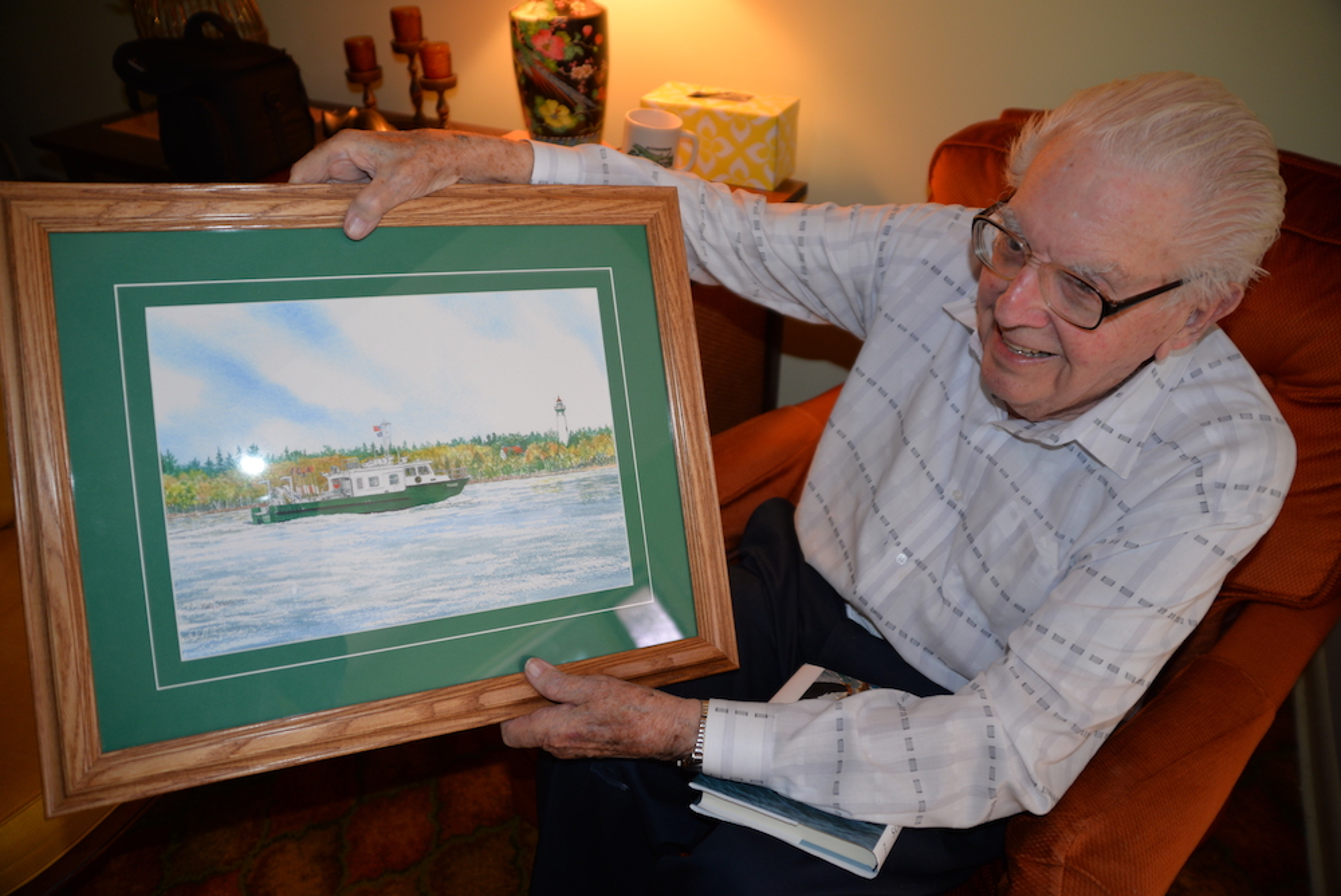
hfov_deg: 73.7
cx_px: 670
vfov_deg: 53.2
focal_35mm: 24
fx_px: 894
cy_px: 448
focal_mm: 24
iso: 400
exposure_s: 1/125
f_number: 2.8
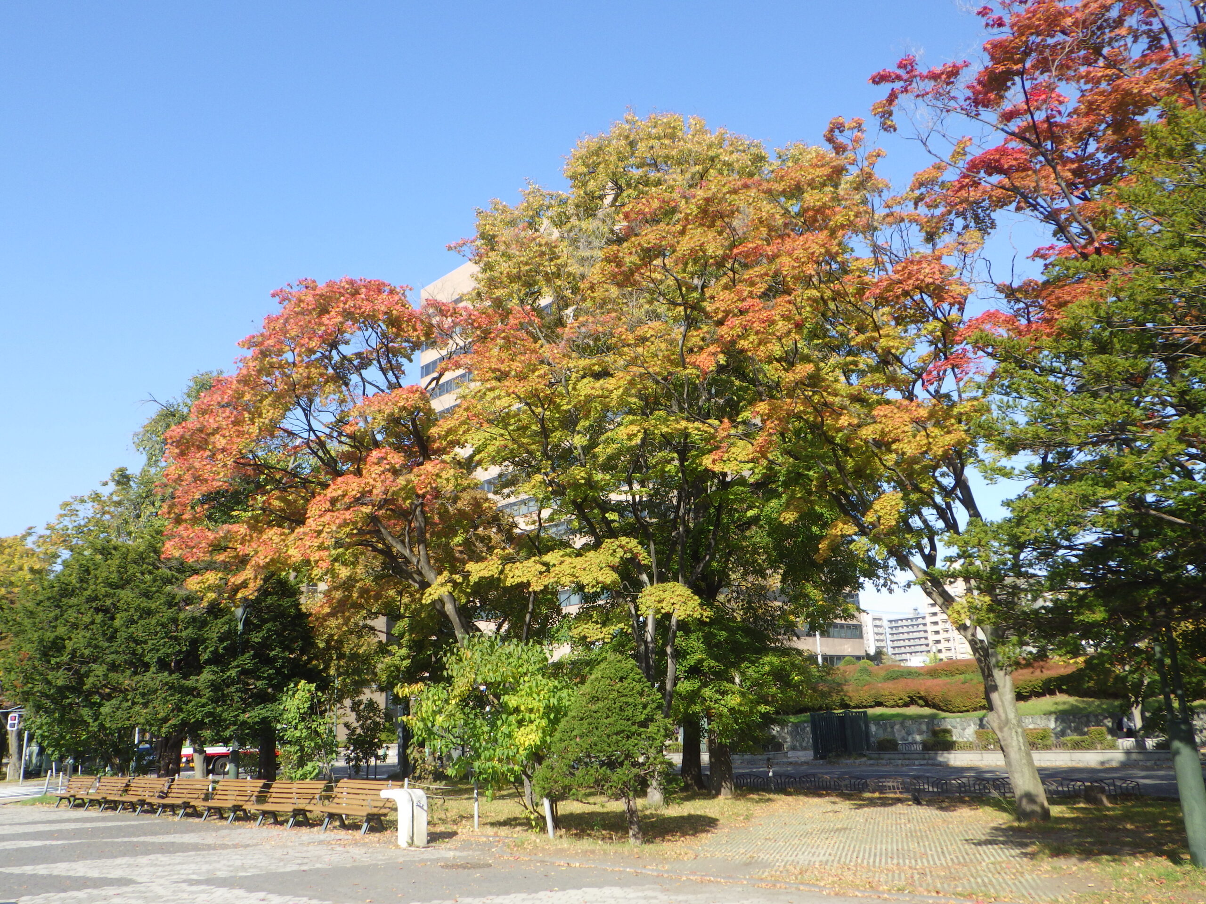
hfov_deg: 63.4
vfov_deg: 49.7
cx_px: 603
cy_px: 452
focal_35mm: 28
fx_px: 976
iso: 125
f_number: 4.2
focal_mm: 5
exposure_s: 1/400
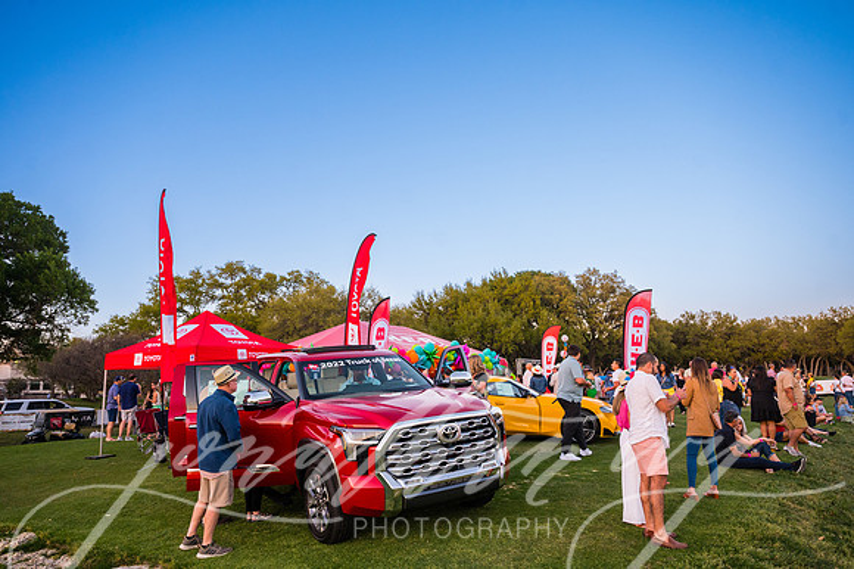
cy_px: 284
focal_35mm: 24
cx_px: 427
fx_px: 569
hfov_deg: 73.8
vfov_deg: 53.1
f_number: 4
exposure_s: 1/500
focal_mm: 24
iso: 1250
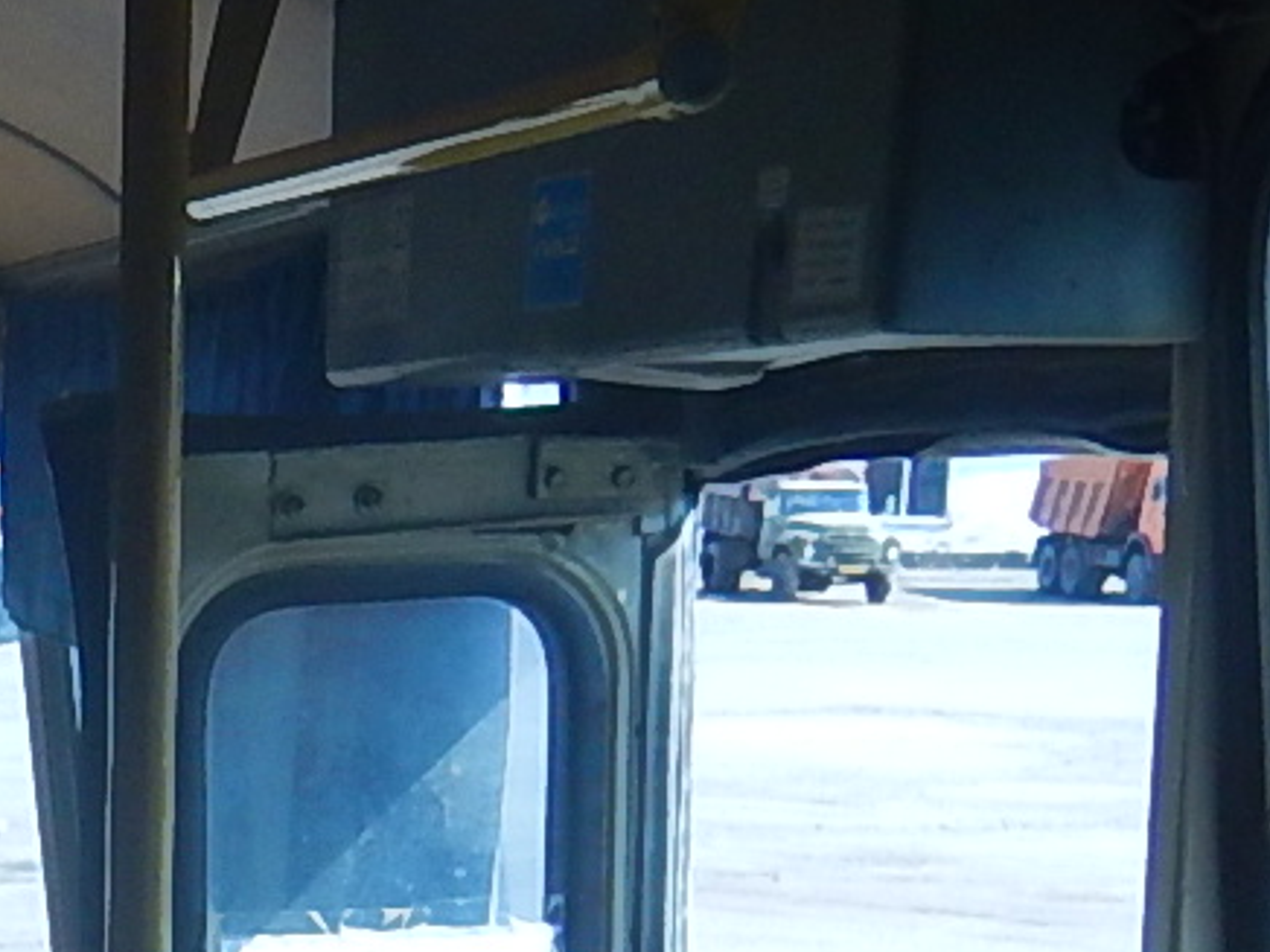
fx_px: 4586
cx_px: -769
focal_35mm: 125
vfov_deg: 11.3
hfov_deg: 14.5
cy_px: 1520
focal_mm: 4.3
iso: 125
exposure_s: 1/400
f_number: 2.8
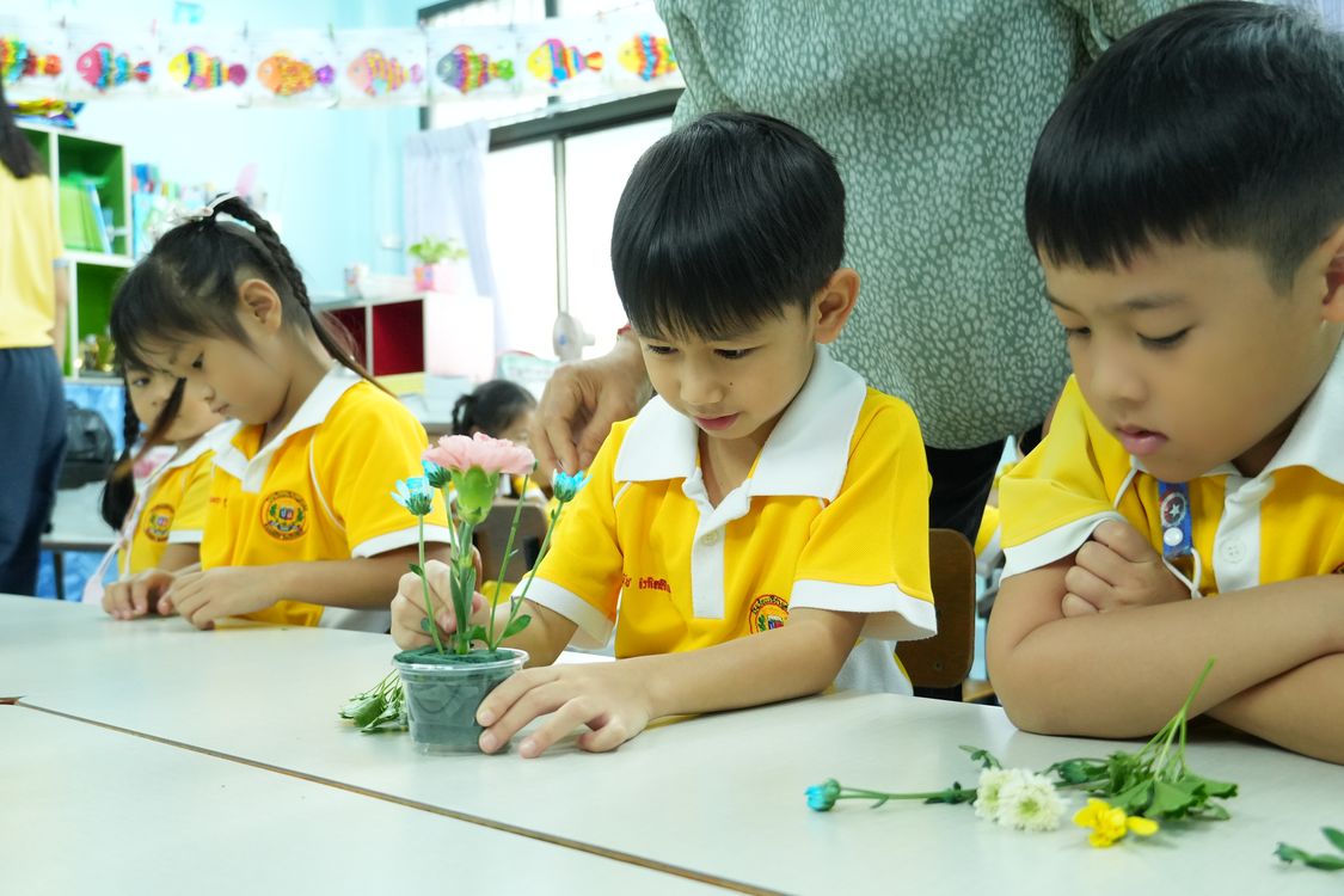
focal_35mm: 38
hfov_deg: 51.3
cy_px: 448
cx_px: 672
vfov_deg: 35.5
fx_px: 1400
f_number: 4
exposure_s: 1/60
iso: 2500
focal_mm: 25
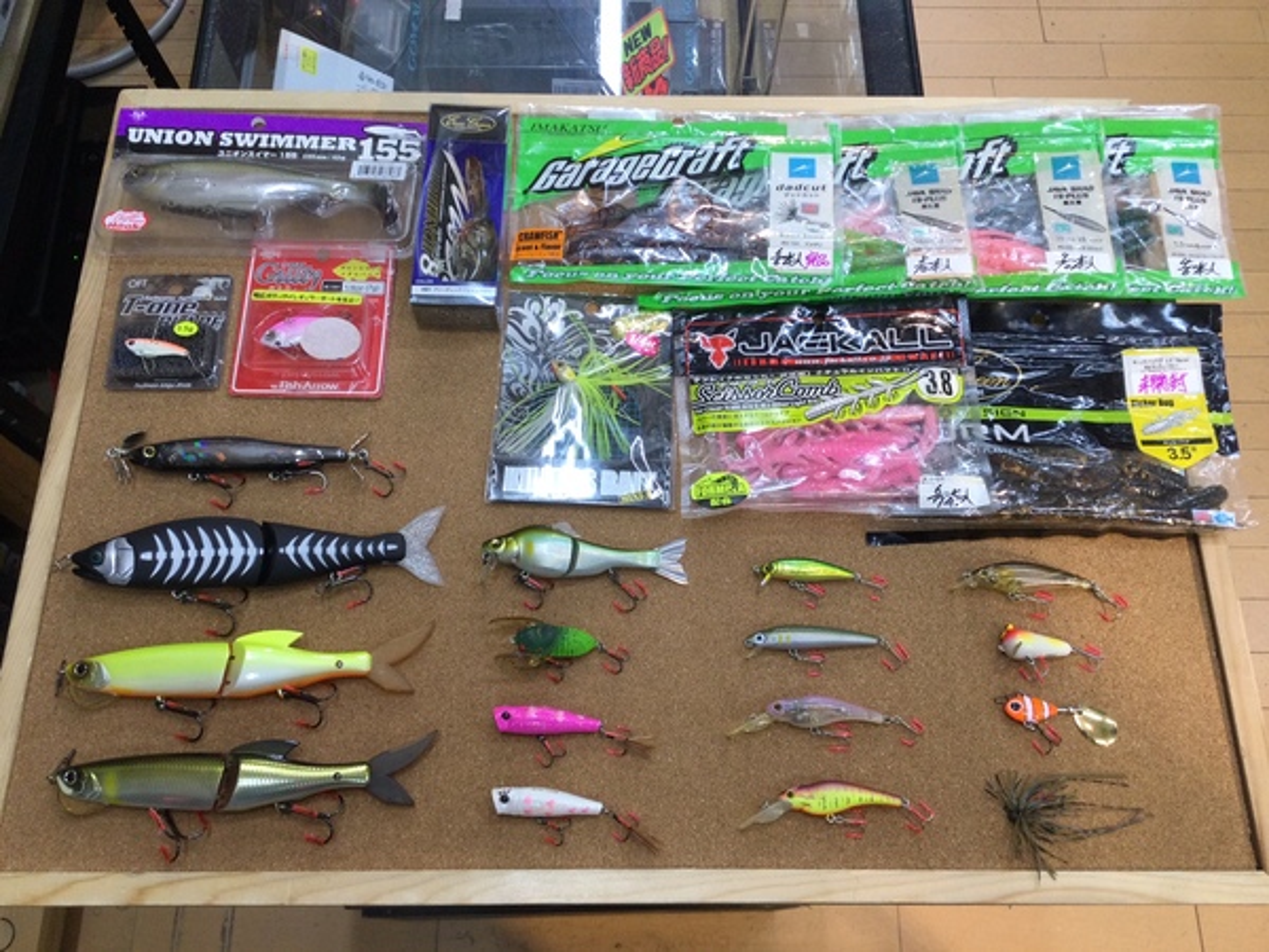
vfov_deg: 45.4
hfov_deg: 58.4
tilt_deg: -69.2
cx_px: 634
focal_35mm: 31
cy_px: 476
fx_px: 1136
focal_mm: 3.3
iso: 25
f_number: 2.4
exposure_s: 1/40
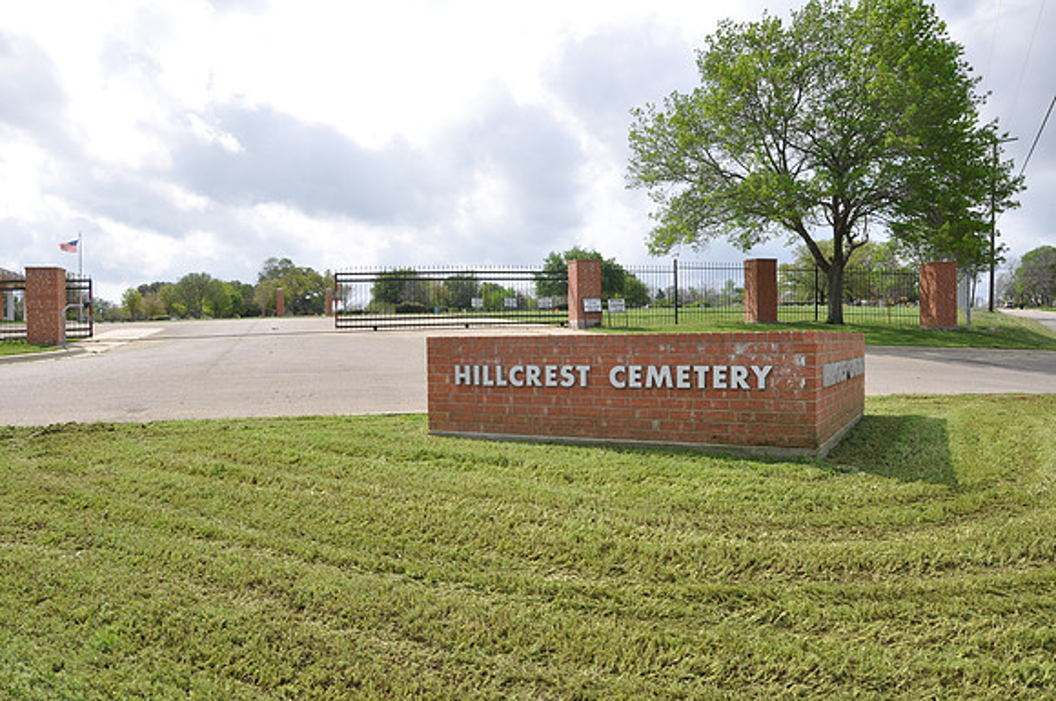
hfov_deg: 67.5
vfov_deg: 47.8
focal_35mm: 27
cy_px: 350
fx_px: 791
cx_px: 528
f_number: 8
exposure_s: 1/250
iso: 200
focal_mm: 18
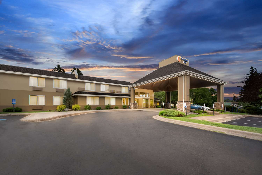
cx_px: 131
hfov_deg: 100.4
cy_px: 88
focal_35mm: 15
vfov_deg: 77.3
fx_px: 109
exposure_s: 1/500
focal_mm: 10
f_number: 8
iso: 400
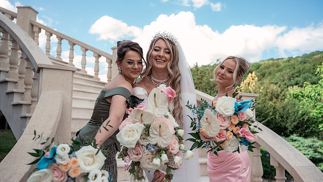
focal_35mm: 30
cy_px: 100
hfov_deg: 64.3
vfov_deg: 38.9
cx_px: 162
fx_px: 257
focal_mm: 28
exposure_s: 1/500
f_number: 3.2
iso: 160
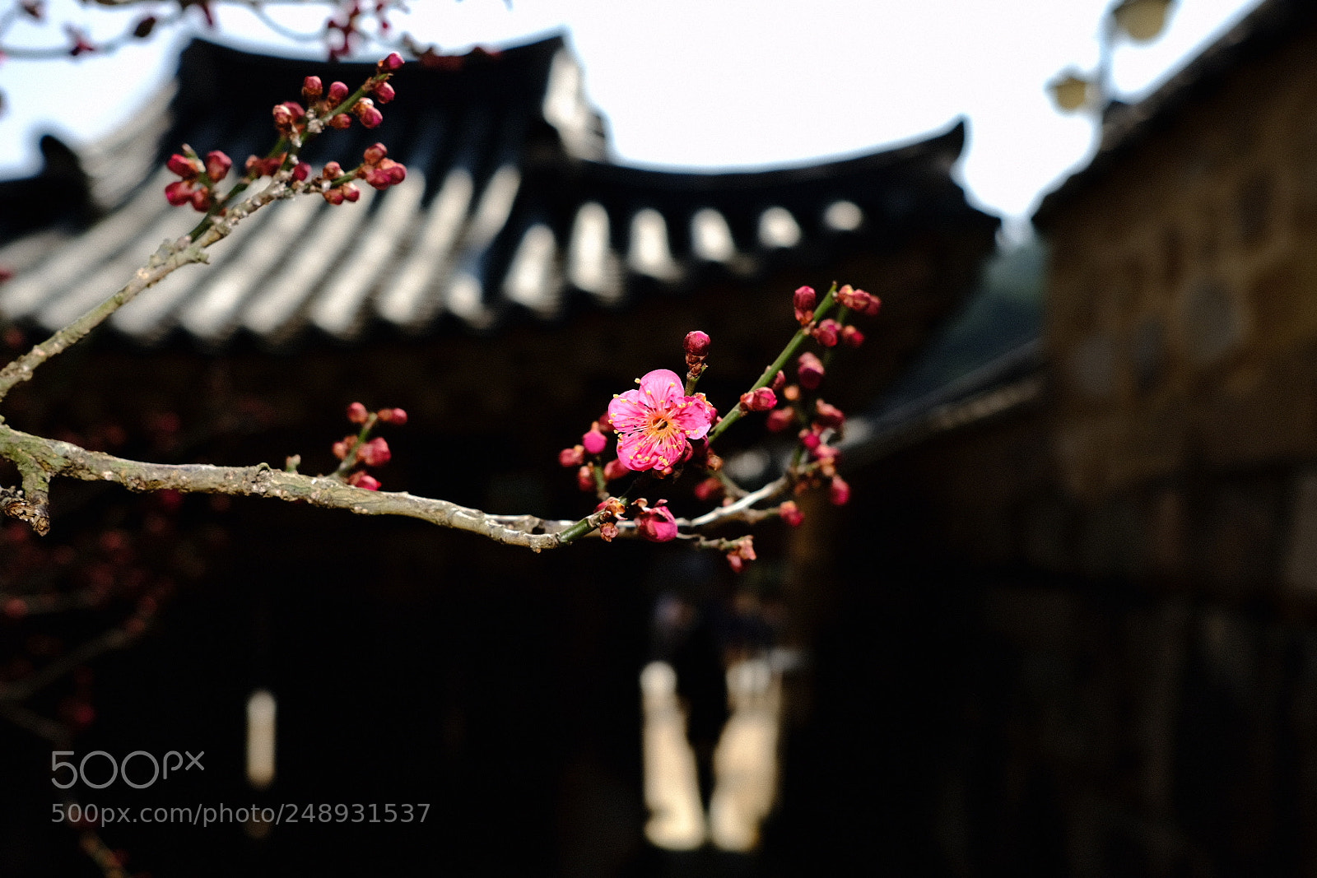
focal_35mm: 35
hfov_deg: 54.4
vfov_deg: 37.9
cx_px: 658
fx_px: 1280
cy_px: 439
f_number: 4
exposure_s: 1/900
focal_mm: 23
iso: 100
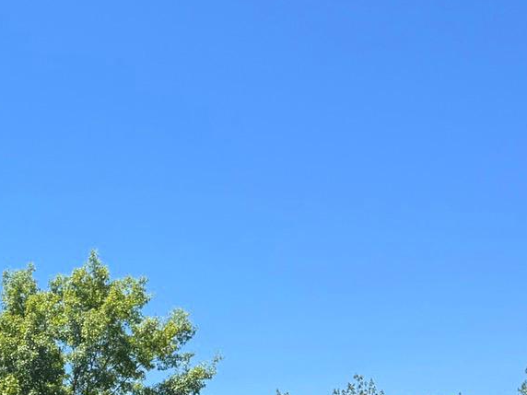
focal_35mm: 86
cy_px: 655
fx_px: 1309
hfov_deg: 20.5
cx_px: -189
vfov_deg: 15.4
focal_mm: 6.76
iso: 80
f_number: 1.78
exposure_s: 1/4167
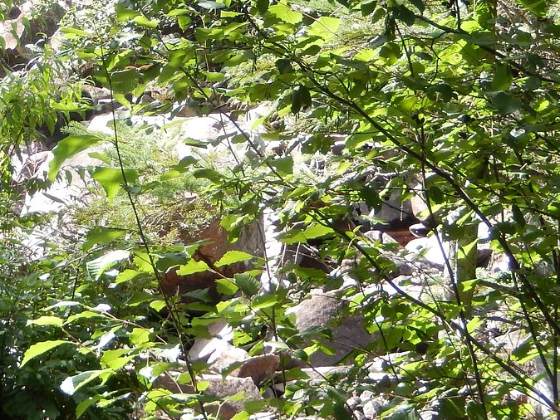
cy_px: -35
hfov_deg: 12.2
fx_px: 2573
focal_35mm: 159
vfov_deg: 9.3
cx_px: -76
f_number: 4.8
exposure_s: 1/100
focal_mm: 12
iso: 125
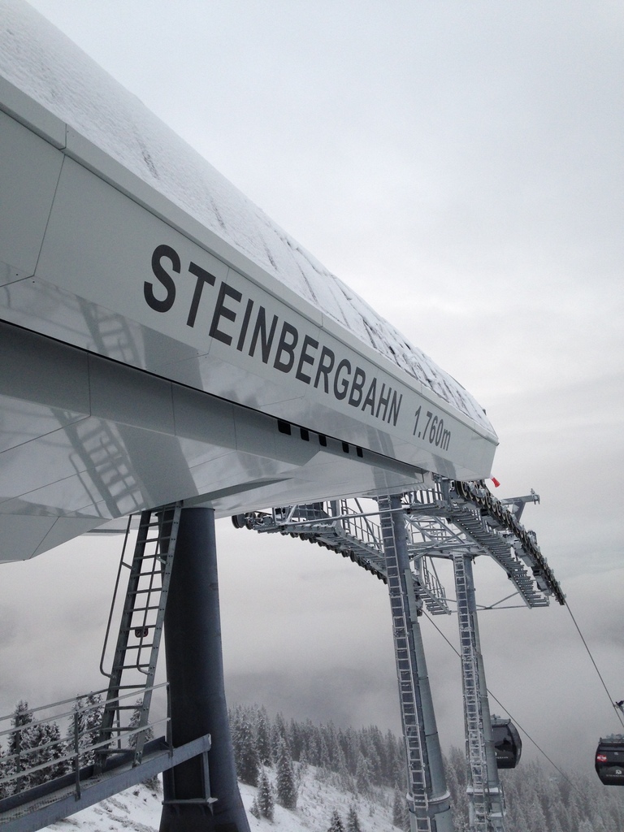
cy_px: 416
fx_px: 793
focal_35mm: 33
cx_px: 312
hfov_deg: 42.9
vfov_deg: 55.4
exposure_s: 1/120
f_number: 2.4
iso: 64
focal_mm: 4.12
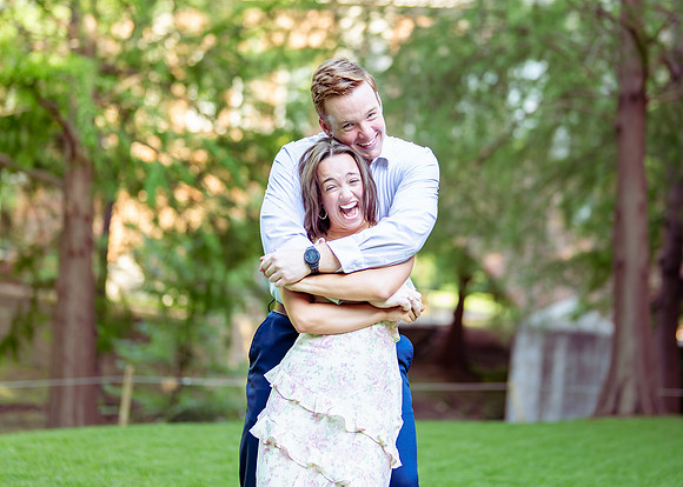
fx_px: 1746
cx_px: 378
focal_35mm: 90
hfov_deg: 22.1
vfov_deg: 15.9
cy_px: 151
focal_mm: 50
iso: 320
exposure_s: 1/800
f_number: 1.2
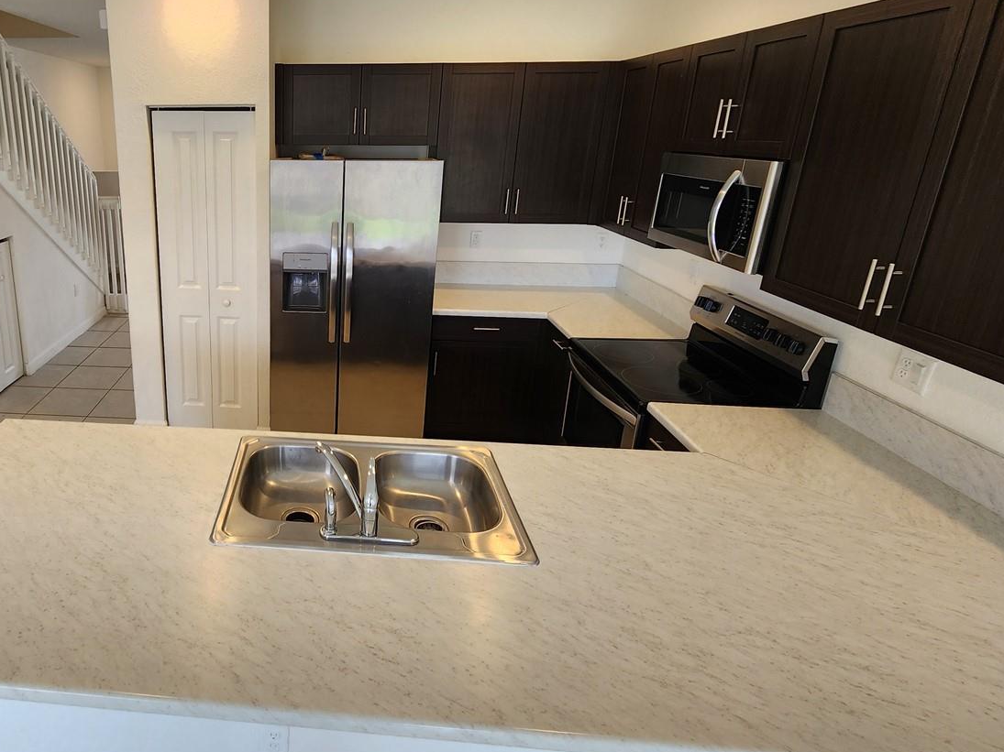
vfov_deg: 68.3
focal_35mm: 19
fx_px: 551
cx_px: 279
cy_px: 319
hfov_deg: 79.6
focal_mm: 2.2
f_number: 2.2
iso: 80
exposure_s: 1/60
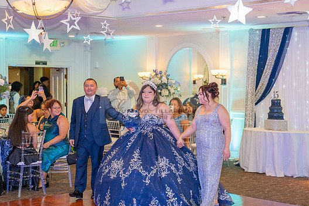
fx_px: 558
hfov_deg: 30.9
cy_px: 109
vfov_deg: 20.9
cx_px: 151
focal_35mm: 65
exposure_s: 1/200
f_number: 3.2
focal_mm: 59
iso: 1000
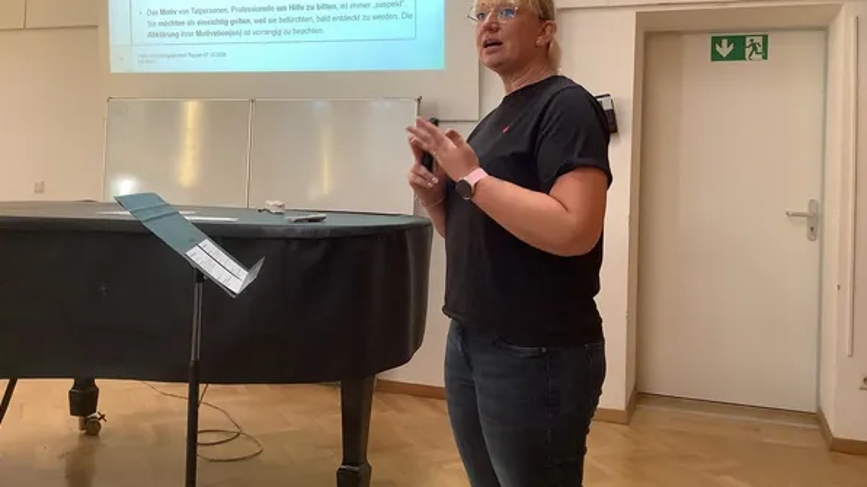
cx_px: 434
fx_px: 781
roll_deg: +0.4
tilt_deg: +1.5
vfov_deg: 34.3
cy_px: 161
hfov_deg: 58.0
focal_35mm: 34
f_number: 2.4
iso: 125
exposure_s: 1/50
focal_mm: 3.3
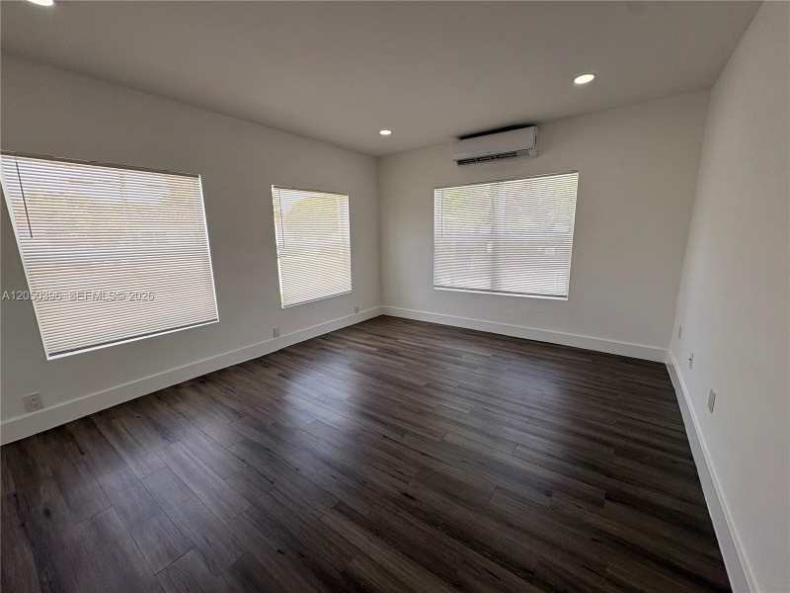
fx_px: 320
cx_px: 395
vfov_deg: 85.7
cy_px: 296
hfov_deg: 102.1
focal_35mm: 14
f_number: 2.2
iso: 40
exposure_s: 1/290
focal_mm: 2.22
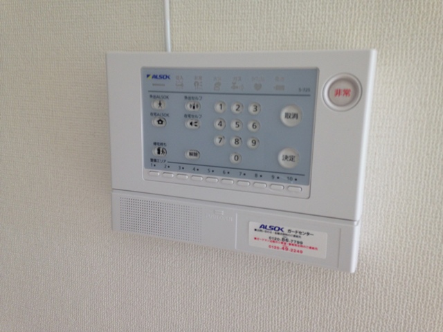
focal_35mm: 33
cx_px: 222
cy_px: 166
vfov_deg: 42.9
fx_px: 422
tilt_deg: -9.5
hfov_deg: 55.4
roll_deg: +0.1
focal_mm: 4.12
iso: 64
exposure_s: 1/40
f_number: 2.4
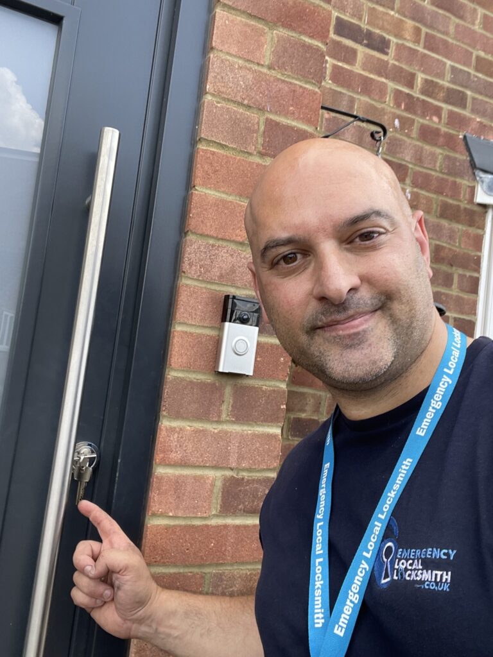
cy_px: 328
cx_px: 246
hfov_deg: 46.8
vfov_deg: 60.0
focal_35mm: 30
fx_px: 570
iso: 25
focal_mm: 2.71
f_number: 2.2
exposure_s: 1/152
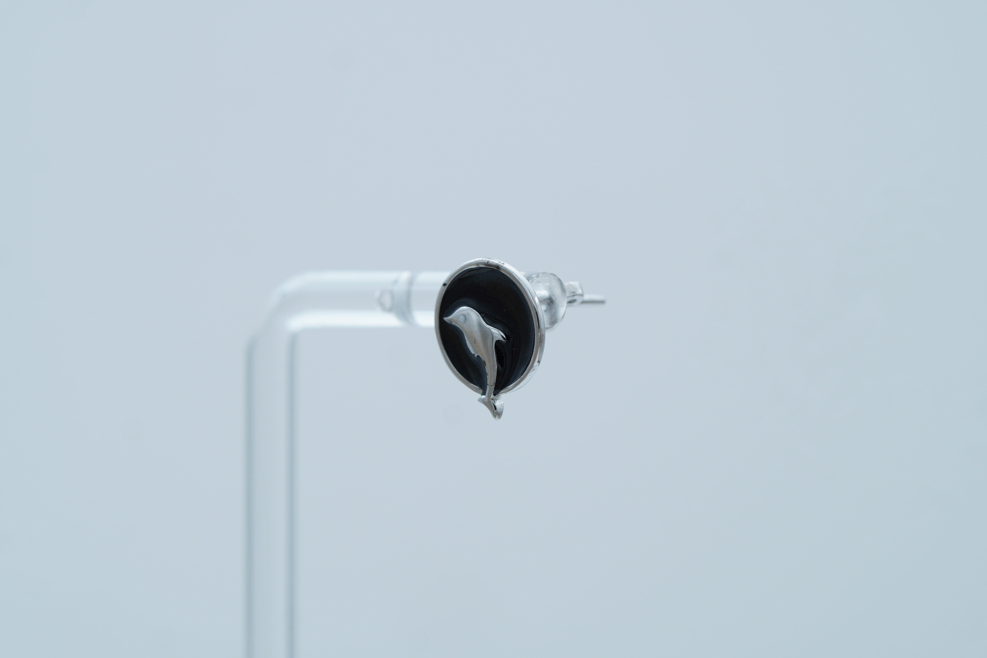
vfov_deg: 10.2
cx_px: 494
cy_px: 329
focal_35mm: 135
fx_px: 3701
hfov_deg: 15.2
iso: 200
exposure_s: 1/80
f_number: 5.6
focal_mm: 90
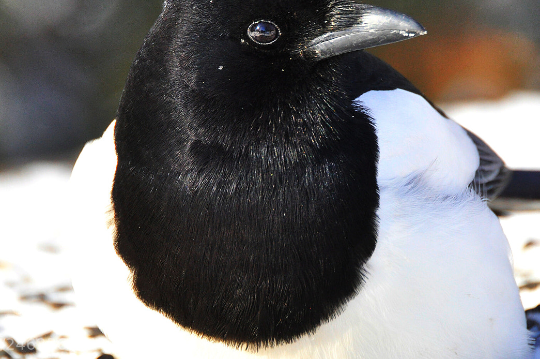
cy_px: 110
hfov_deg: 1.8
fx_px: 17198
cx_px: 240
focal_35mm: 1148
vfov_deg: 1.2
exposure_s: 1/640
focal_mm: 500
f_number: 6.3
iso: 800
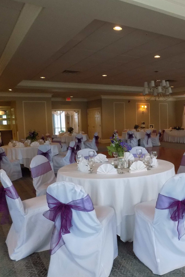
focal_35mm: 32
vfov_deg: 58.7
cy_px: 139
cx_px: 150
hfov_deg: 39.4
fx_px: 247
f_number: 3.1
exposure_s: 1/30
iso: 320
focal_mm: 4
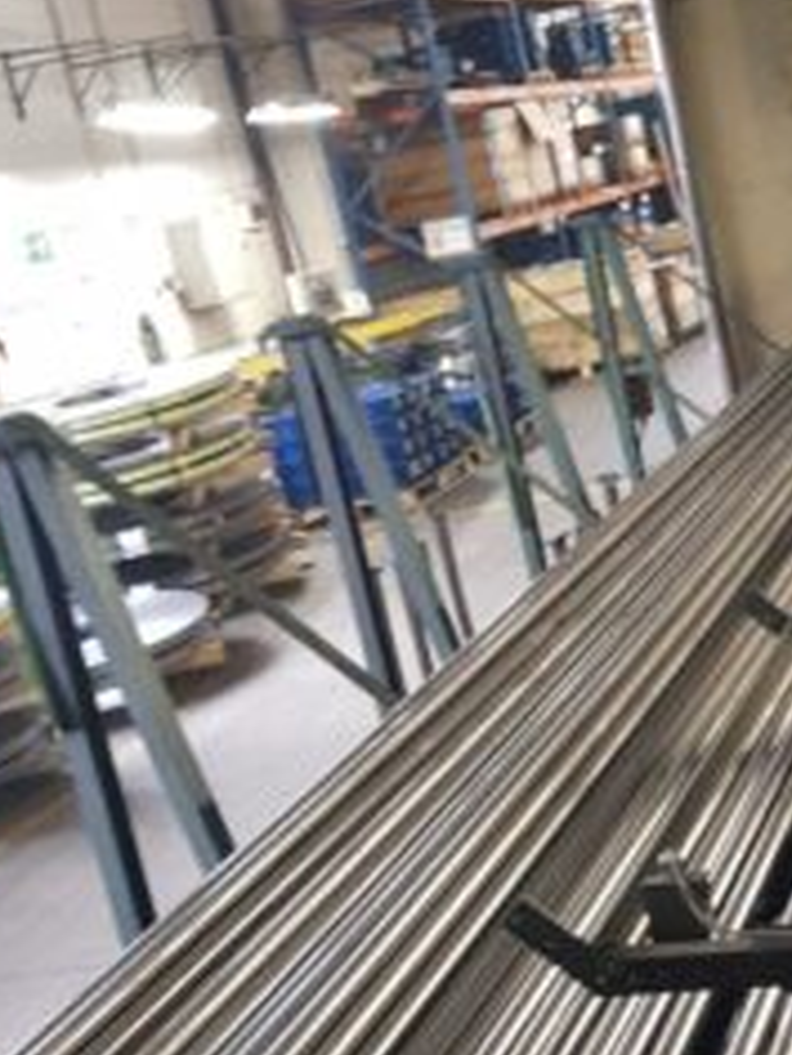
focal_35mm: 66
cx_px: 801
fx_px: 2013
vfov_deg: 28.6
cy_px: 876
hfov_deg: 21.4
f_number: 1.7
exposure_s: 1/14
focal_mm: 4.2
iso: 200
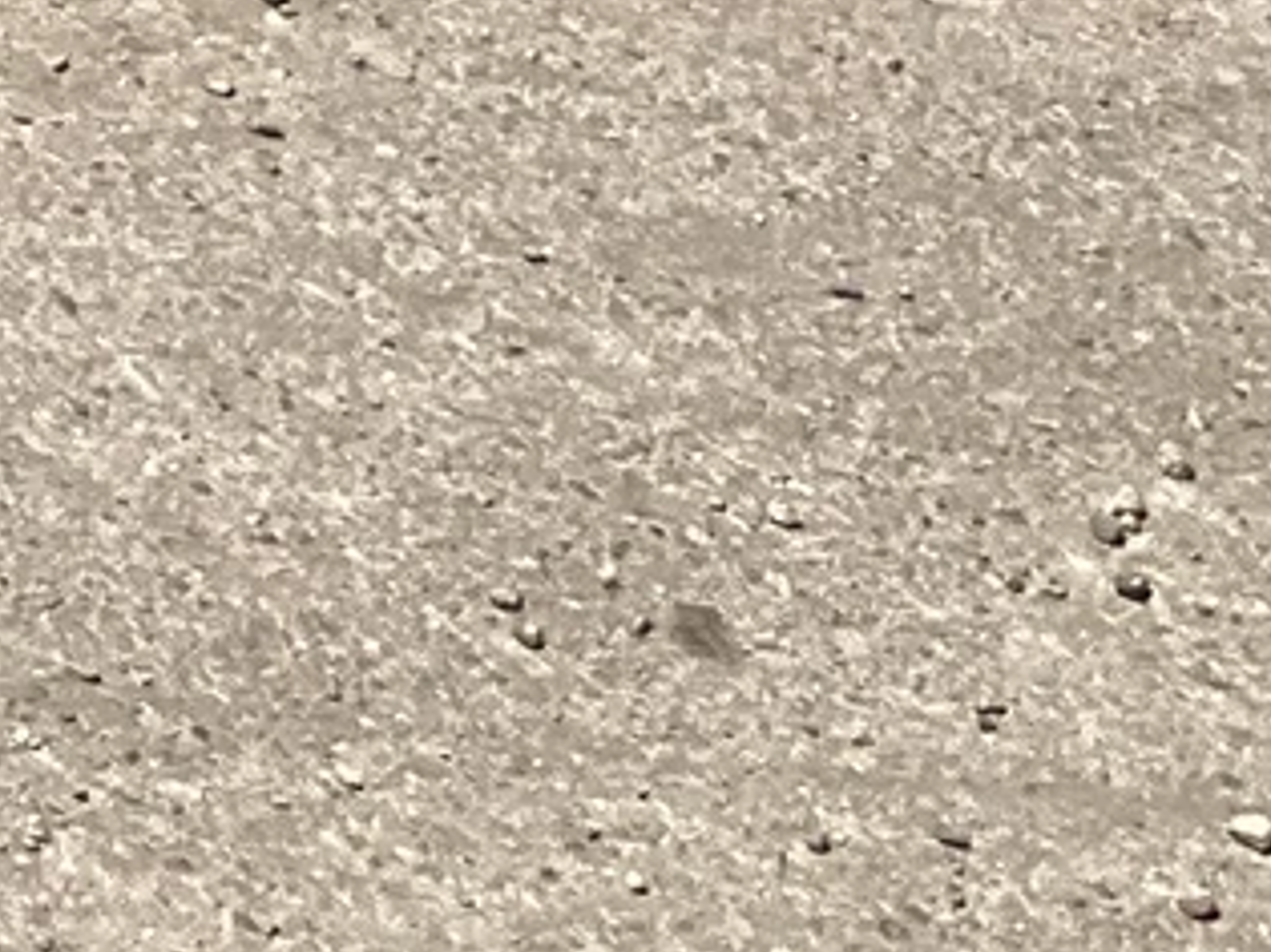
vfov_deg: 7.4
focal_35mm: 184
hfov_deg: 9.0
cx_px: -2360
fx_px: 6753
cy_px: -1634
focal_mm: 3
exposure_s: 1/1786
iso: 25
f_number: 1.8
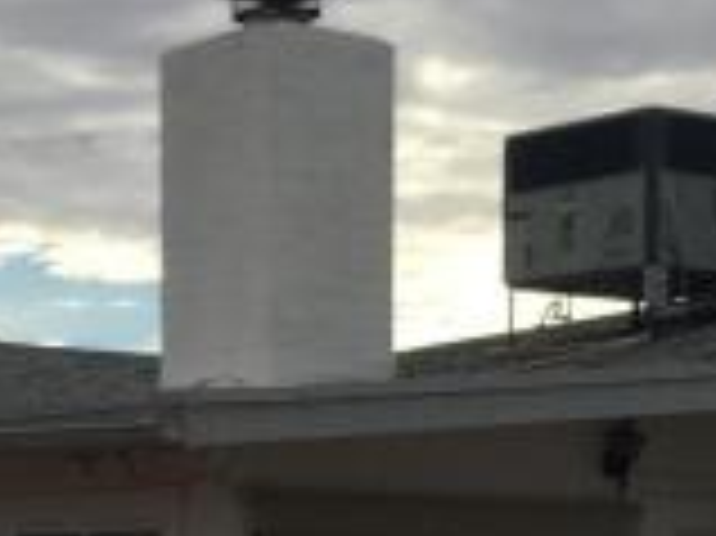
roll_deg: -1.0
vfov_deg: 10.2
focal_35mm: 140
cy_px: 847
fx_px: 2894
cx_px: 639
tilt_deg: -3.8
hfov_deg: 14.0
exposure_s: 1/2326
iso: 32
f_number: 2.2
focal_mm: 4.15
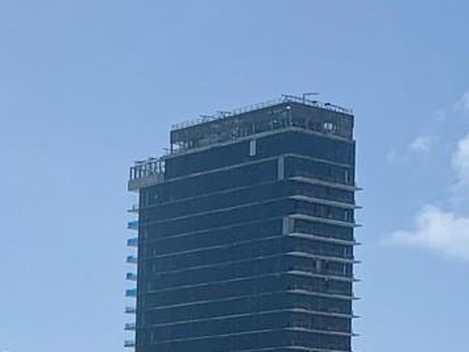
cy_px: 544
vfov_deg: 12.0
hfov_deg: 15.4
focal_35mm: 117
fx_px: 1585
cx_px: -256
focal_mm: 4.25
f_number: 1.8
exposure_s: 1/8000
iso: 25
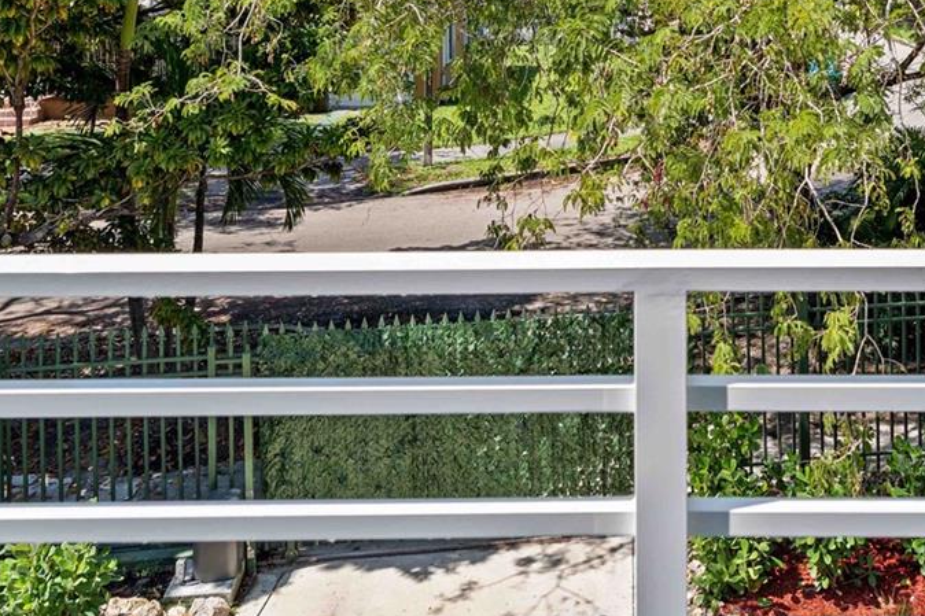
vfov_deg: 31.3
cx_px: 648
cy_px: -54
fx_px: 976
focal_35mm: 38
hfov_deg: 49.4
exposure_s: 1/60
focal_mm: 16
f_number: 5
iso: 100
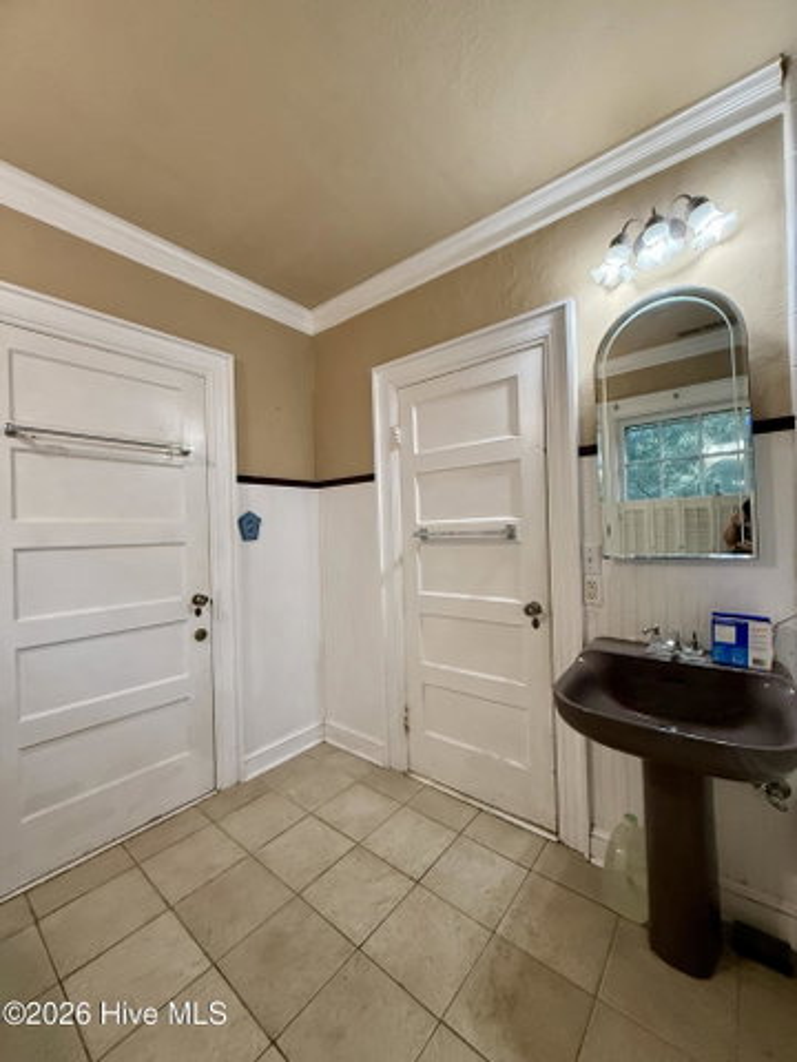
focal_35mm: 14
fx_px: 430
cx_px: 398
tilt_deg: +0.6
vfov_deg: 102.1
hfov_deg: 85.7
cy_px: 531
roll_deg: +0.8
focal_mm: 2.22
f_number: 2.2
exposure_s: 1/120
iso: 400
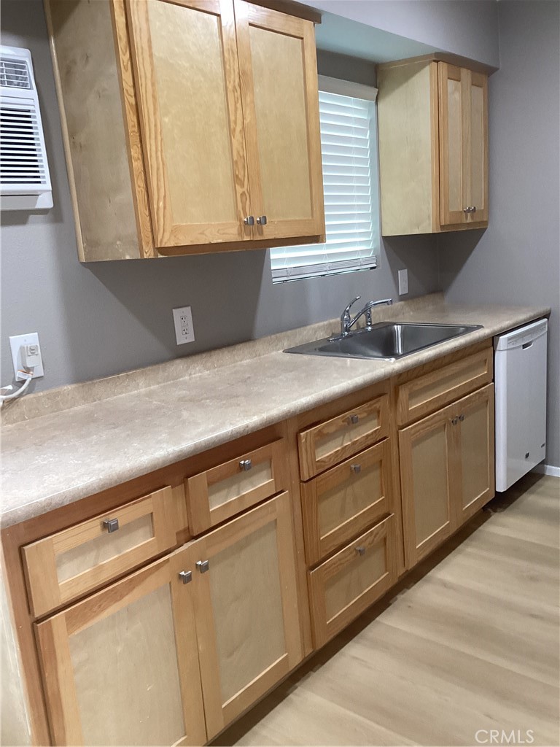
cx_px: 280
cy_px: 374
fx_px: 669
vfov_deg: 58.4
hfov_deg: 45.4
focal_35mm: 31
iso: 200
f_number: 2.4
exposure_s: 1/60
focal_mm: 3.3
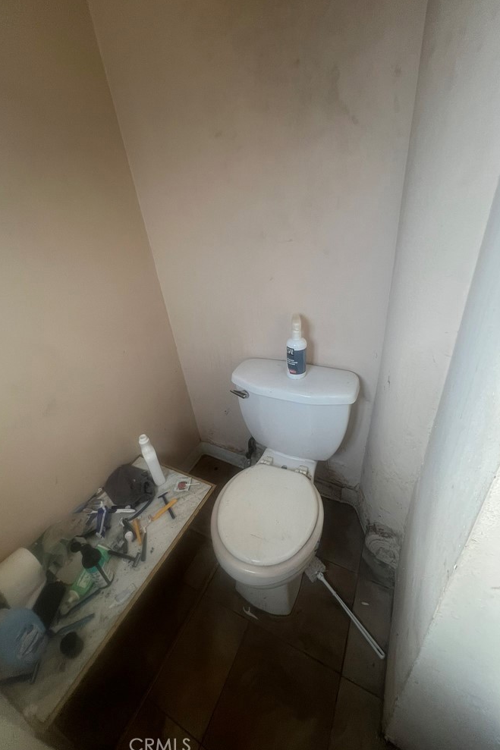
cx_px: 238
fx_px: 292
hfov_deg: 81.1
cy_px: 368
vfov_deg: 104.3
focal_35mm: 14
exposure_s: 1/99
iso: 160
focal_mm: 1.57
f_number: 1.8
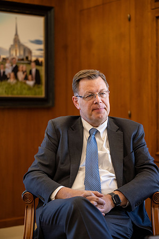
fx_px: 497
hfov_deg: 18.2
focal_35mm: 75
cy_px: 120
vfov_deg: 27.0
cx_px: 80
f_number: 2.8
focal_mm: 75
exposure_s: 1/320
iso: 1250
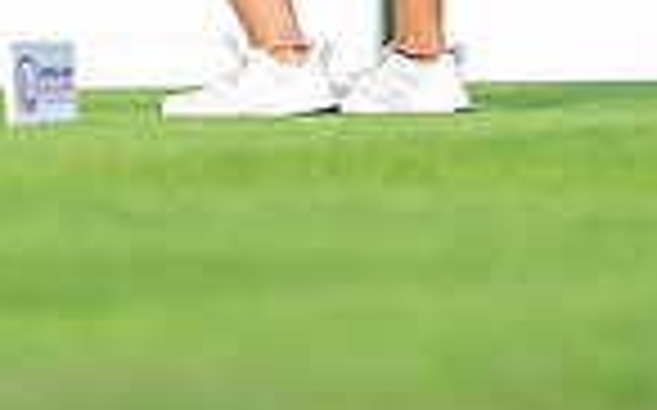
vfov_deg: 1.4
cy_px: -541
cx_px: 86
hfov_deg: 2.2
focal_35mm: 940
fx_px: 16818
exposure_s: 1/1250
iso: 400
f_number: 5
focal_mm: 300
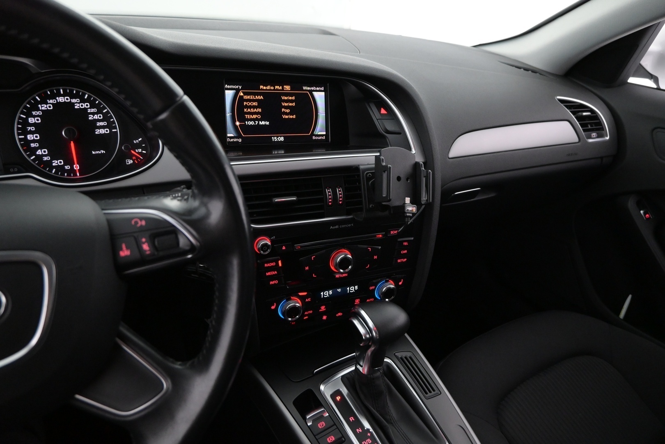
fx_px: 443
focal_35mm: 24
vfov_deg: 53.1
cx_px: 332
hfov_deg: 73.7
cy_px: 222
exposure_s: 1/60
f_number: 4
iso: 2500
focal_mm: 16
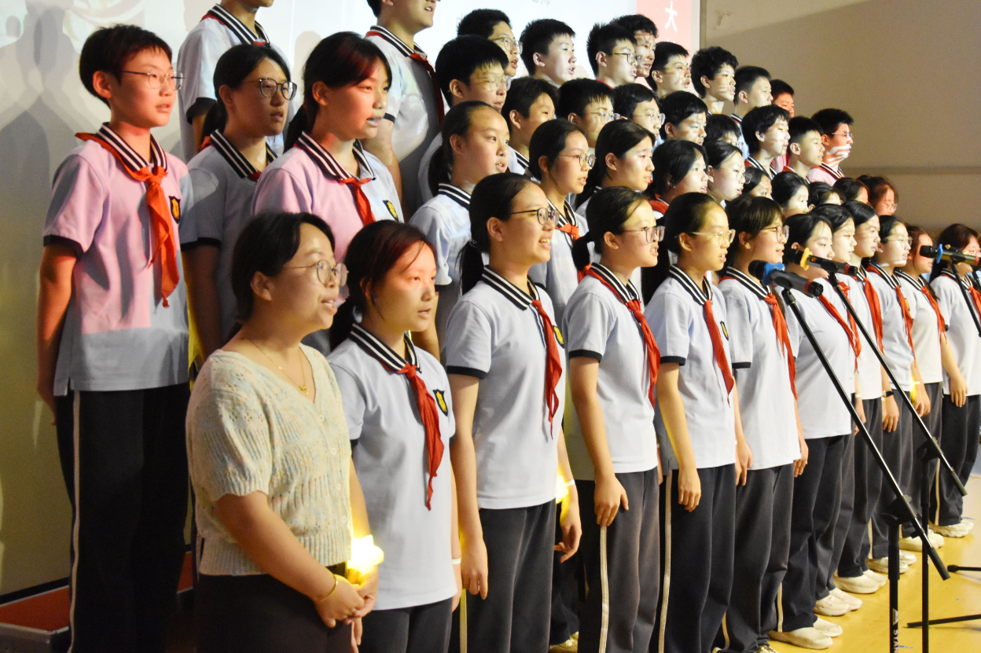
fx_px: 1362
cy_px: 238
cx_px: 590
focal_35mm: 50
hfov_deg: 39.4
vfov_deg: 26.9
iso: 3200
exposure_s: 1/50
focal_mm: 26
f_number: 4.5
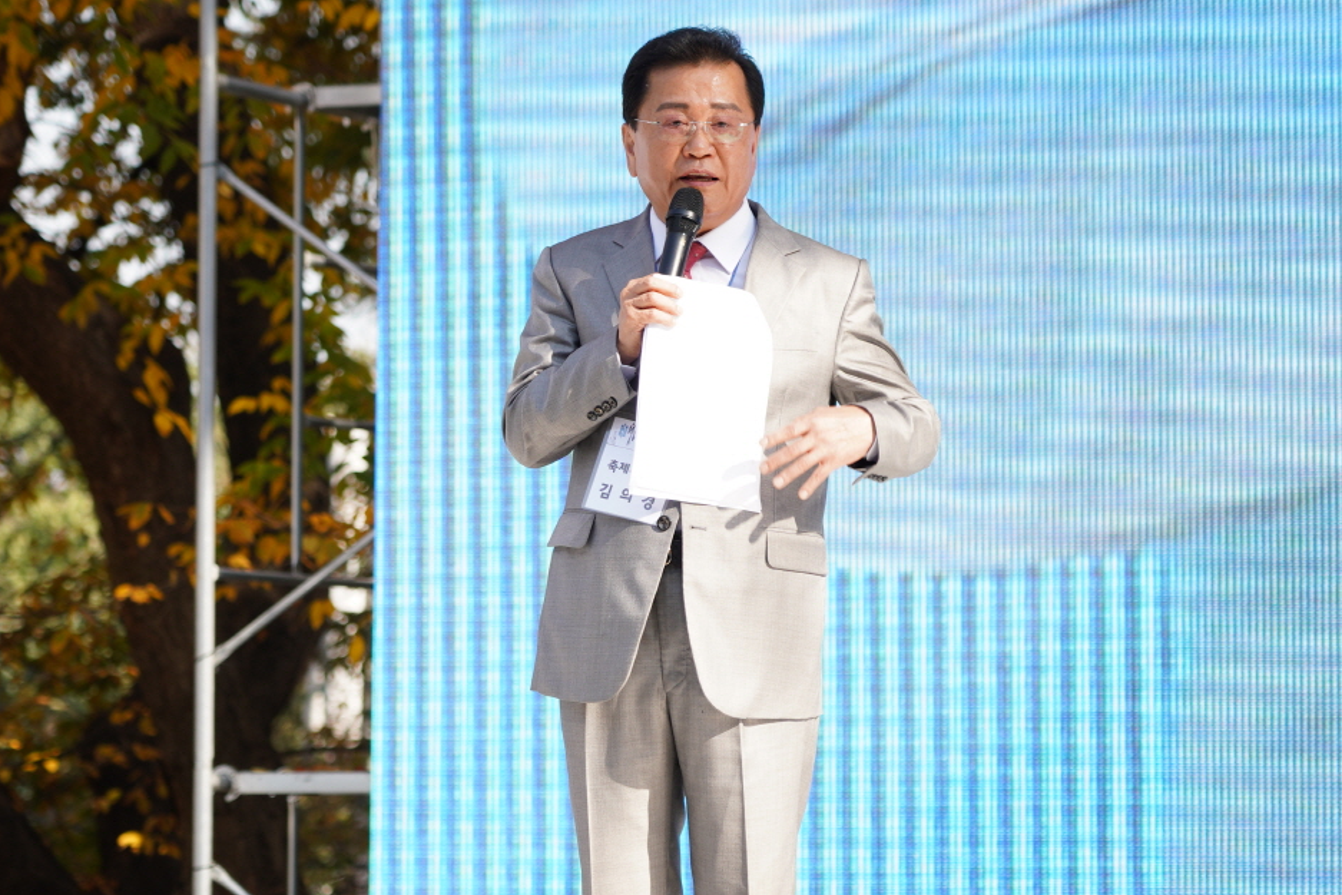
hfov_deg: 12.2
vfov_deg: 8.1
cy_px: 569
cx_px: 566
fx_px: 6300
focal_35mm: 169
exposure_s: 1/250
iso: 100
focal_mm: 88
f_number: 4
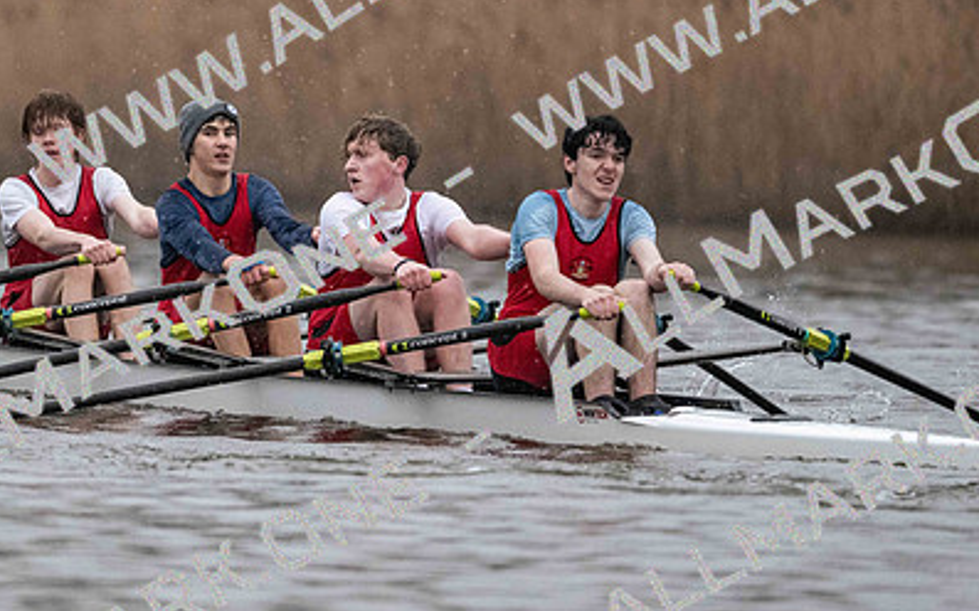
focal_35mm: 595
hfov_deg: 3.5
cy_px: 191
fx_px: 15873
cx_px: 333
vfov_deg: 2.2
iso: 6400
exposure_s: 1/1600
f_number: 4.5
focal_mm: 400
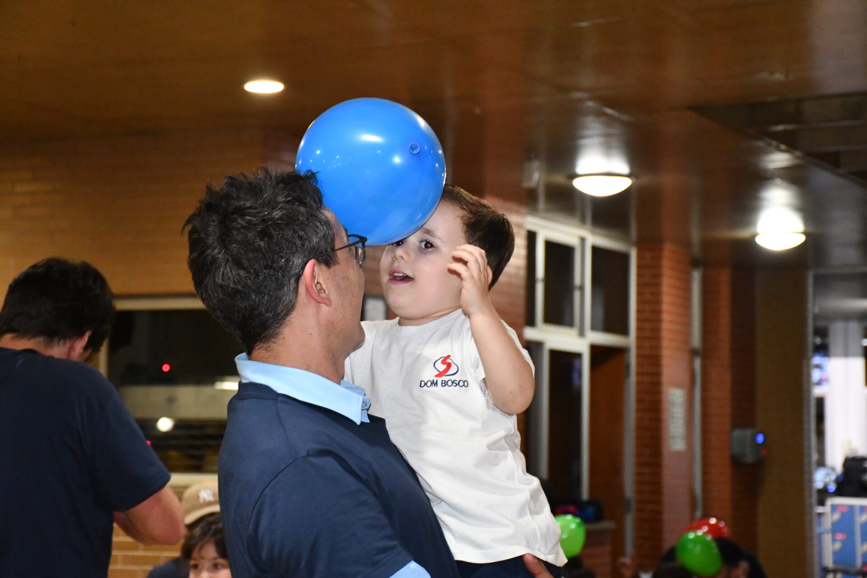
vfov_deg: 17.5
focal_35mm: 78
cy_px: 289
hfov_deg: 26.0
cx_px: 434
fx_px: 1878
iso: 5000
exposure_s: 1/60
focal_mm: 52
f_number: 4.8
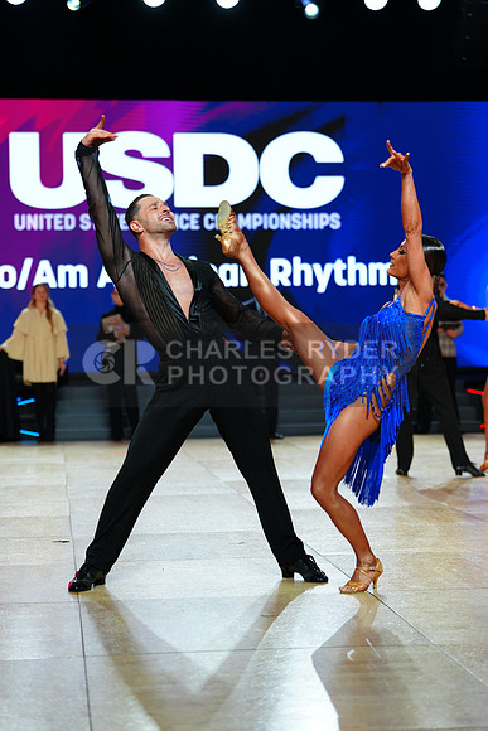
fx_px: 1585
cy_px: 366
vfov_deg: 26.0
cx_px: 244
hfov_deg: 17.5
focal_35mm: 78
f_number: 2.8
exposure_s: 1/400
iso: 500
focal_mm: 78
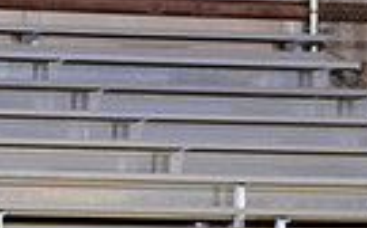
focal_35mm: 876
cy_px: 482
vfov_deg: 1.5
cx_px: 193
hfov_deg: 2.4
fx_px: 8751
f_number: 3.2
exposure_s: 1/200
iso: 1250
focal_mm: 200
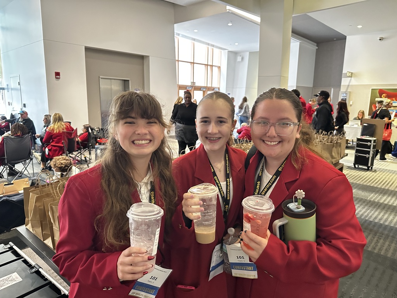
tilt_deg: -10.1
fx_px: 275
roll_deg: -1.2
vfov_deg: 56.8
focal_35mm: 24
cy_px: 149
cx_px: 198
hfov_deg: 71.6
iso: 800
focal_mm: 6.86
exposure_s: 1/60
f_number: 1.78
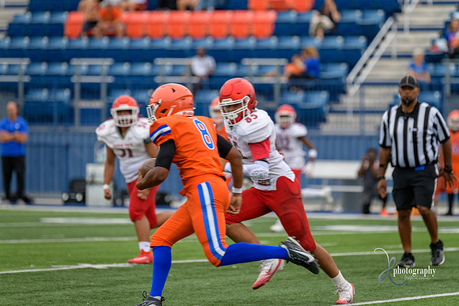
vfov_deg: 5.1
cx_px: 230
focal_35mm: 270
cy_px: 153
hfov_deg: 7.6
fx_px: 3443
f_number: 3.5
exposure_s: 1/800
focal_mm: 270
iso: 900
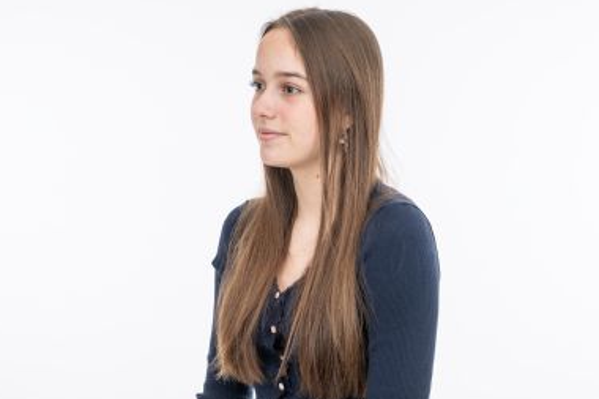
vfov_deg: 16.4
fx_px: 1380
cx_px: 281
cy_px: 192
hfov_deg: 24.5
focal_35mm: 83
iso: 200
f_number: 8
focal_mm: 70
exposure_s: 1/160
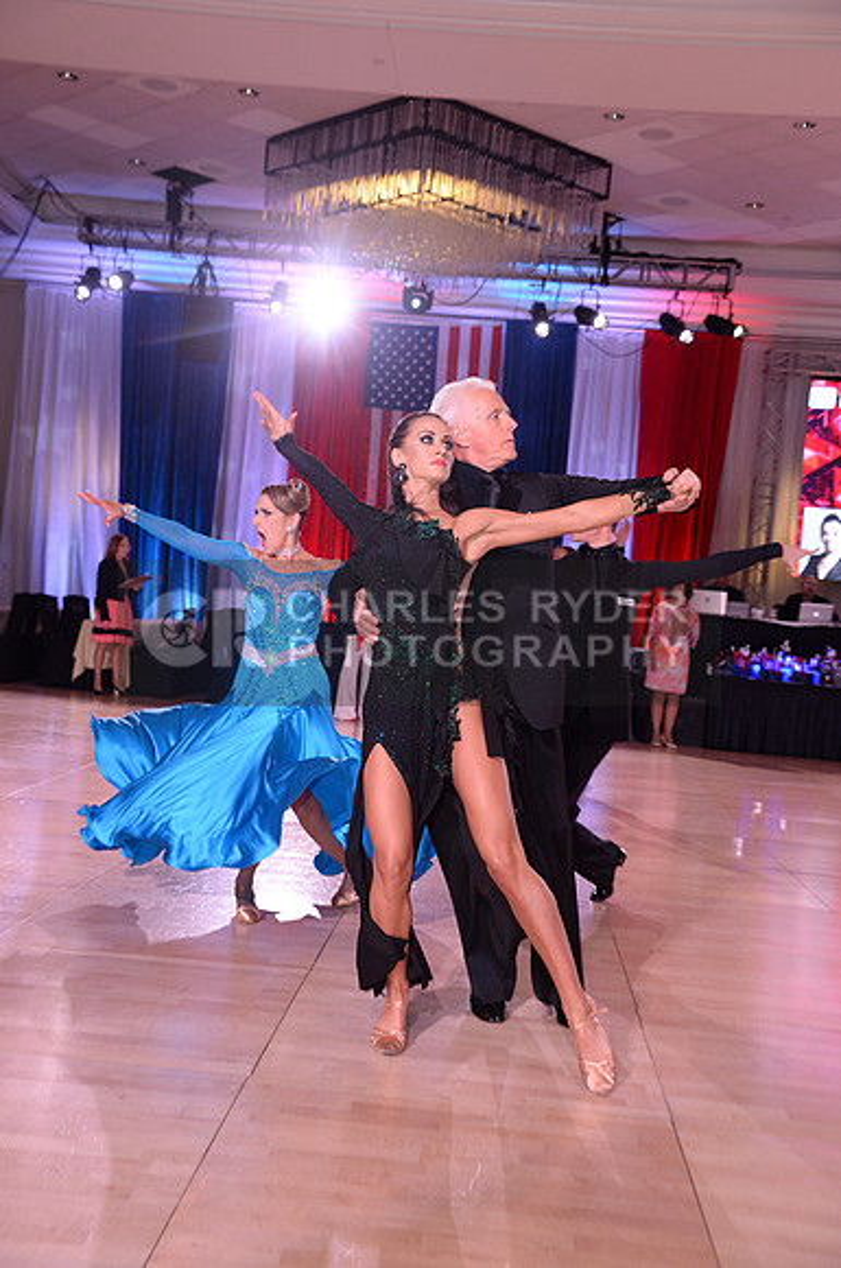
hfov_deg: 25.9
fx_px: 1827
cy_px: 634
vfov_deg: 38.2
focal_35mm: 52
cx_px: 420
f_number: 5
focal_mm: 52
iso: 2000
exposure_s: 1/250
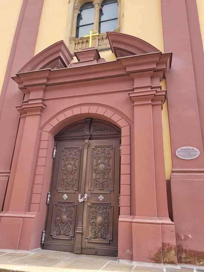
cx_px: 102
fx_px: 204
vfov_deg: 67.3
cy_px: 136
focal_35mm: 26
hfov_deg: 53.1
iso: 40
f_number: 1.8
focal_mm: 5.4
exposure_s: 1/358
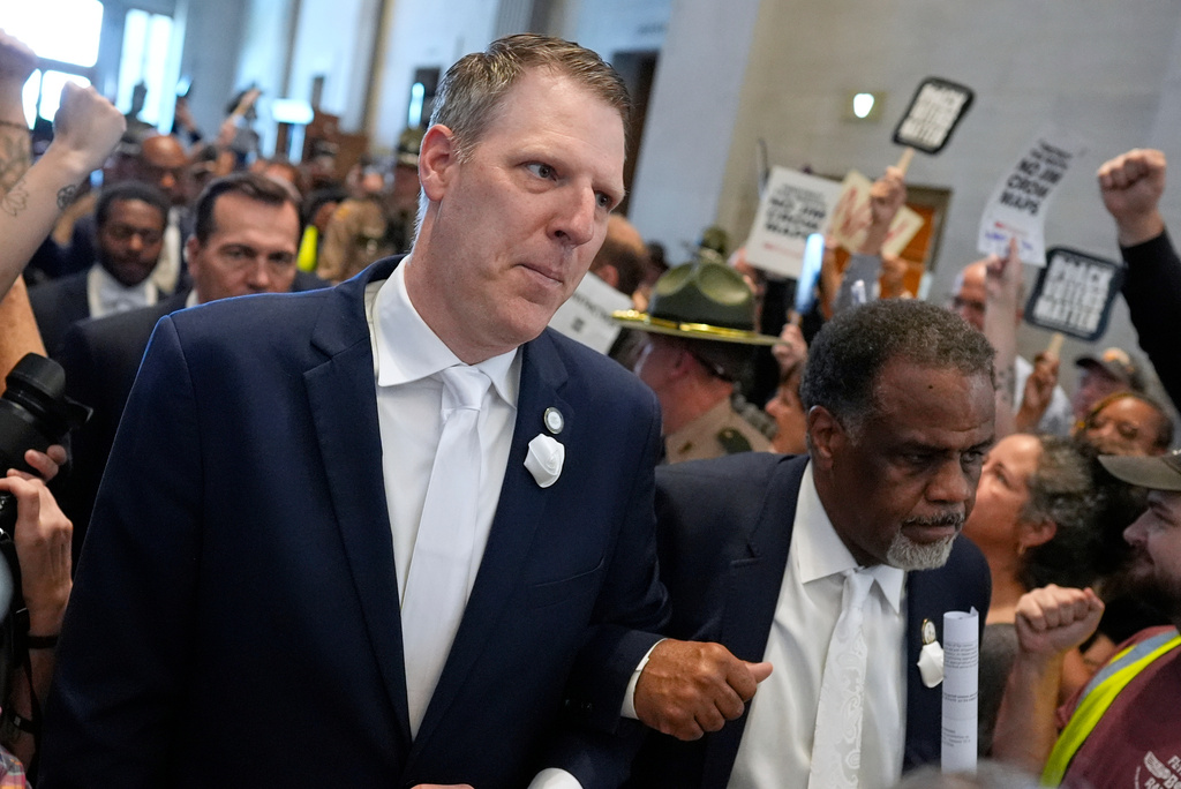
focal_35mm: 36
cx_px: 590
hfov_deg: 53.1
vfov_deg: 36.9
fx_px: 1182
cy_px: 394
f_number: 2.2
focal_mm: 24
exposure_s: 1/400
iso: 4000
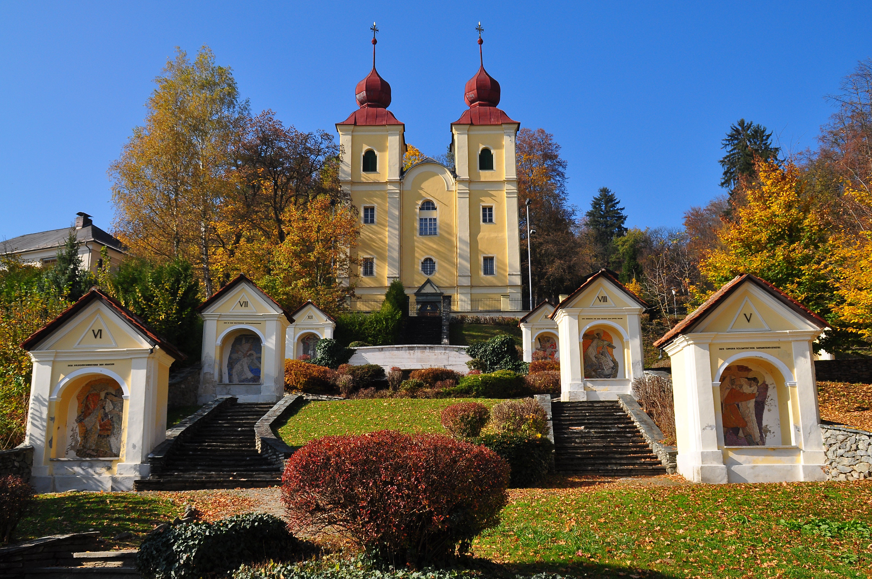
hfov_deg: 46.4
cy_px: 290
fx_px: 1016
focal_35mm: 42
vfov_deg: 31.8
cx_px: 436
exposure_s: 1/400
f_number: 11
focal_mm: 28
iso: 200
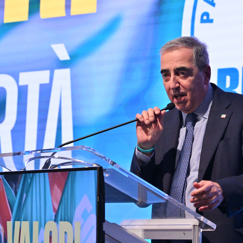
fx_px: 1191
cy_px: 122
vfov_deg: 11.6
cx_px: 175
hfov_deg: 11.6
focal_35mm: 150
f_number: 4
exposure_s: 1/250
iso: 2000
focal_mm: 78
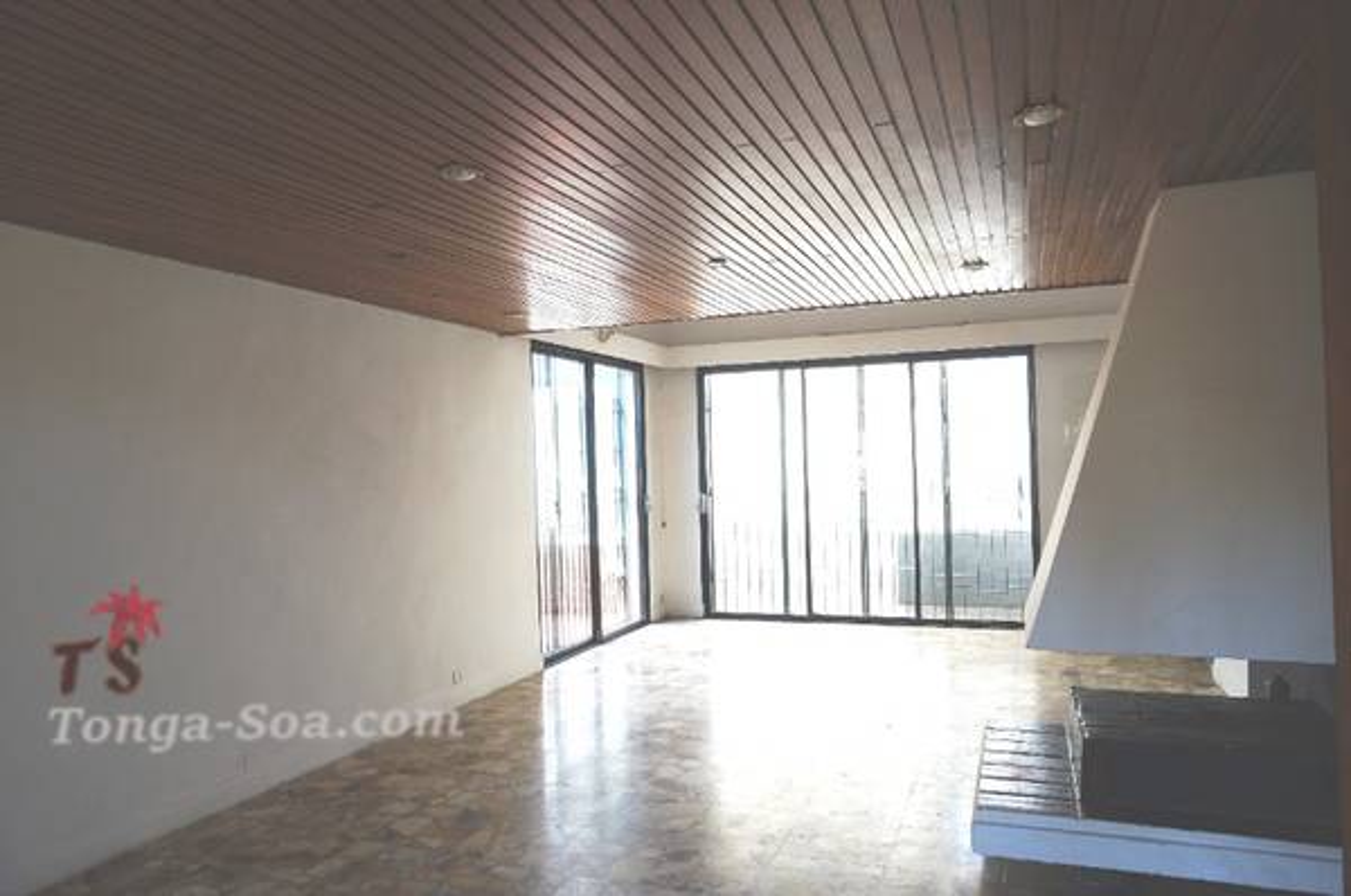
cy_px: 448
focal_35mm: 24
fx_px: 899
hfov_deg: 73.8
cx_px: 676
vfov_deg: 53.0
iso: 200
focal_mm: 16
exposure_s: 1/60
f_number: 6.3
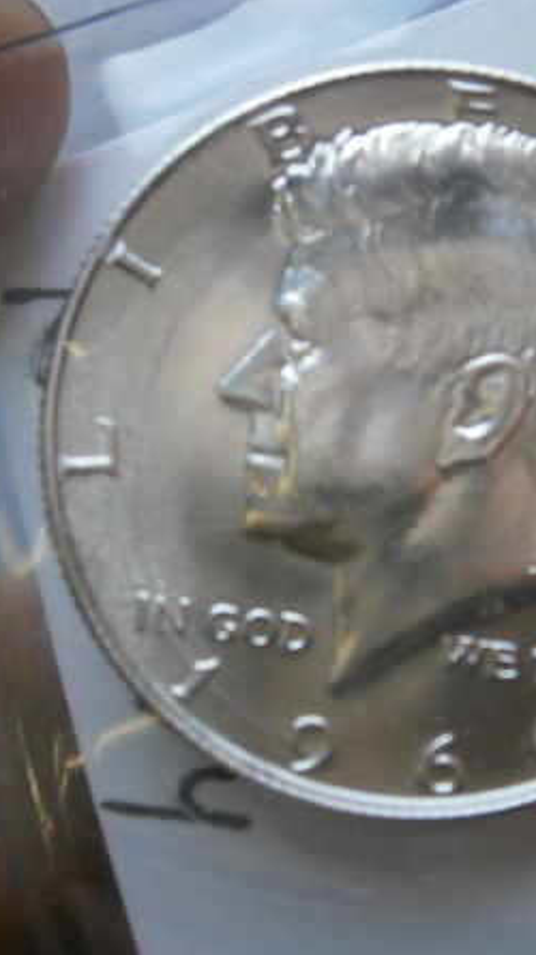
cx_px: 358
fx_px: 1745
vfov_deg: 30.6
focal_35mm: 69
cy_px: 479
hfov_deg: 17.4
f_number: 3.4
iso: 160
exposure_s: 1/250
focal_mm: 8.3
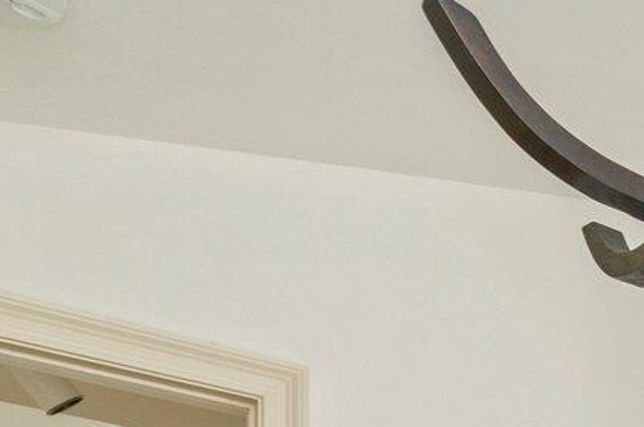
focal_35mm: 68
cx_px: 1082
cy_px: 981
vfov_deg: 14.4
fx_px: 1215
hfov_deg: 21.9
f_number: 9
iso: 200
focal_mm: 14
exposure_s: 1/30
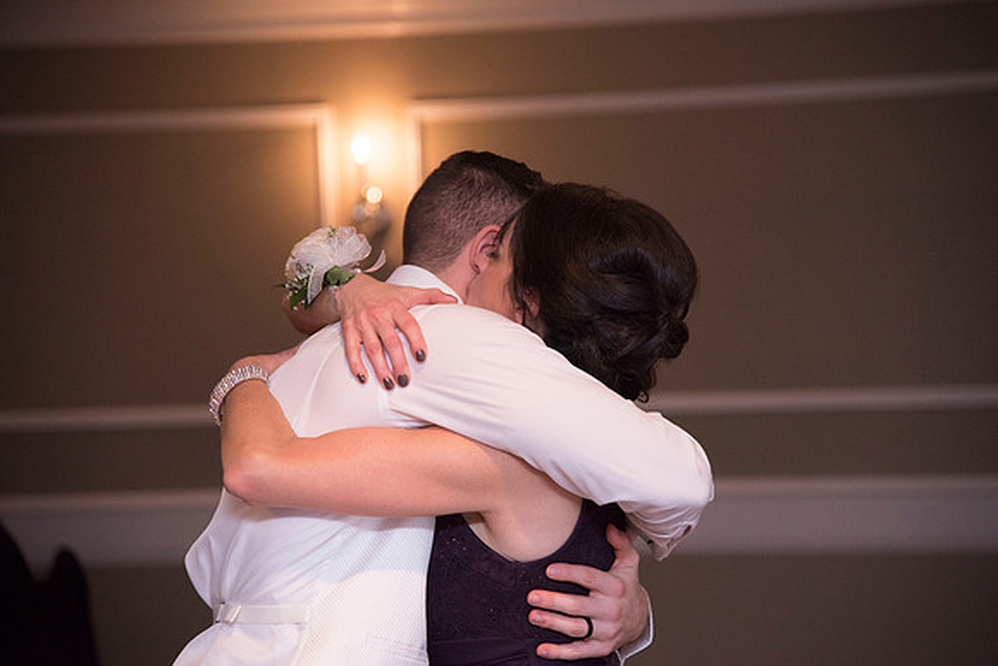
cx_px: 499
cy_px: 333
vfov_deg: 11.4
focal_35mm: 120
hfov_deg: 17.1
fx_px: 3327
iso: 2000
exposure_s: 1/125
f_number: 4
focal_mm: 120
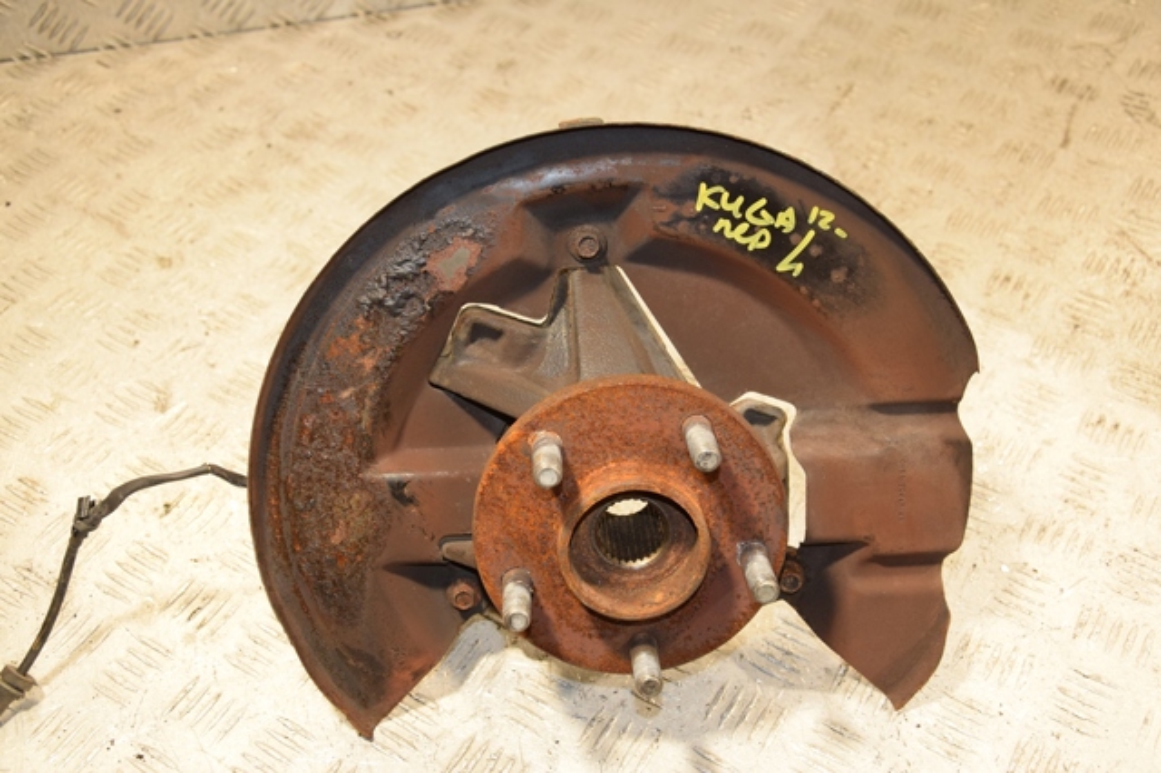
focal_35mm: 45
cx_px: 580
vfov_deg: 29.8
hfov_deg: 43.6
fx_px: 1450
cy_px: 386
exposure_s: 1/200
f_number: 5
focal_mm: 30
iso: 800
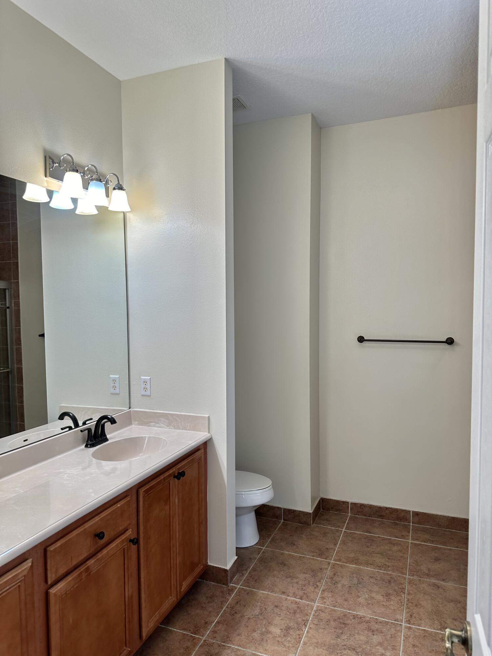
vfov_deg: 71.6
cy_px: 328
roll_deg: +0.5
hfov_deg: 56.8
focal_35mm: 24
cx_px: 246
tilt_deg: +1.4
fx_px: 455
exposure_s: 1/120
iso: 80
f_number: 1.78
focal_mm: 6.86
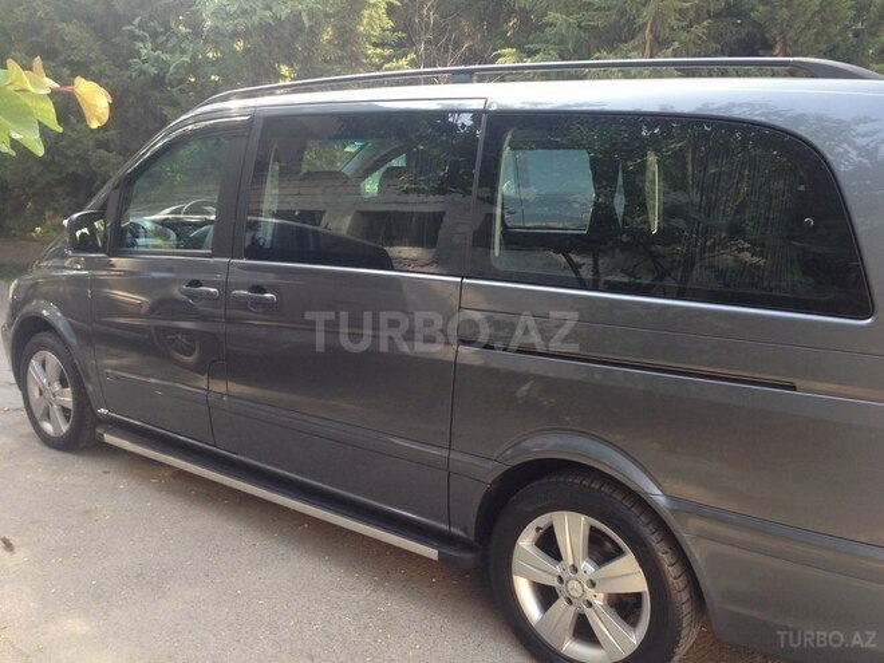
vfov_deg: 42.9
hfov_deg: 55.4
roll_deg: -0.1
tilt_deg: -10.1
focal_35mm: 33
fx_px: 843
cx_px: 442
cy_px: 332
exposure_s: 1/120
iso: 50
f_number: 2.4
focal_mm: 4.12
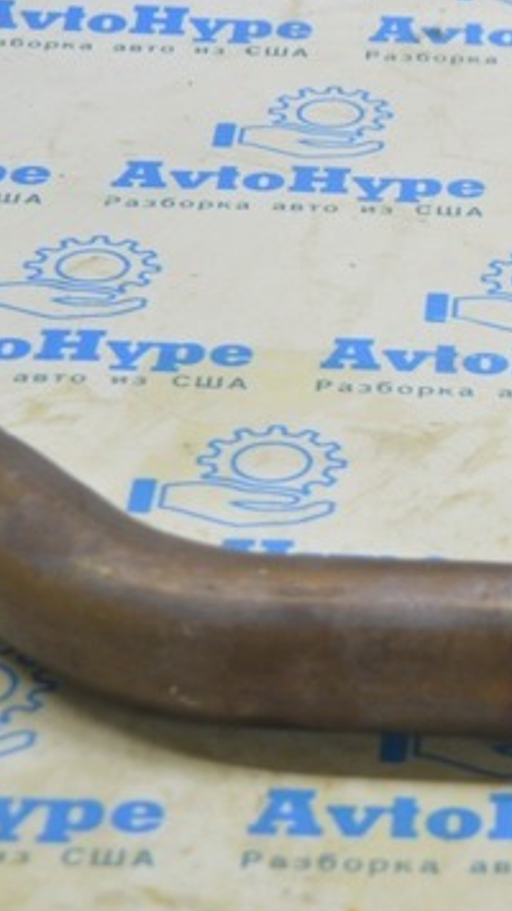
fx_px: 3406
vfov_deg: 15.2
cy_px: 467
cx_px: 812
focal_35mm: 141
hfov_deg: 8.4
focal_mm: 50
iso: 400
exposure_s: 1/20
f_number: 5.6
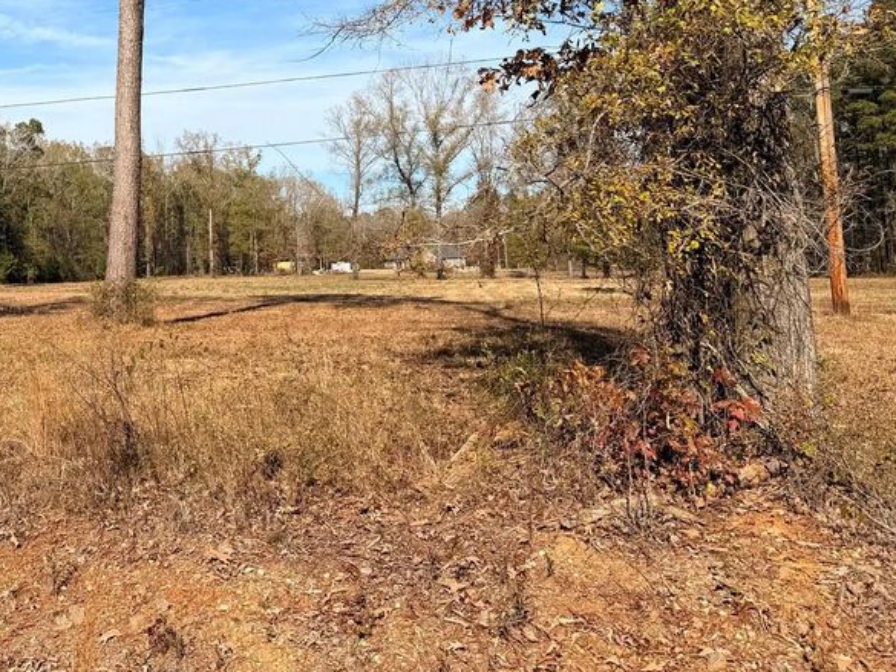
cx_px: 115
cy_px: 138
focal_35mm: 42
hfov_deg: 41.7
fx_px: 1087
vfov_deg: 33.4
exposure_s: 1/4673
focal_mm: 6.76
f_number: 1.78
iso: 80
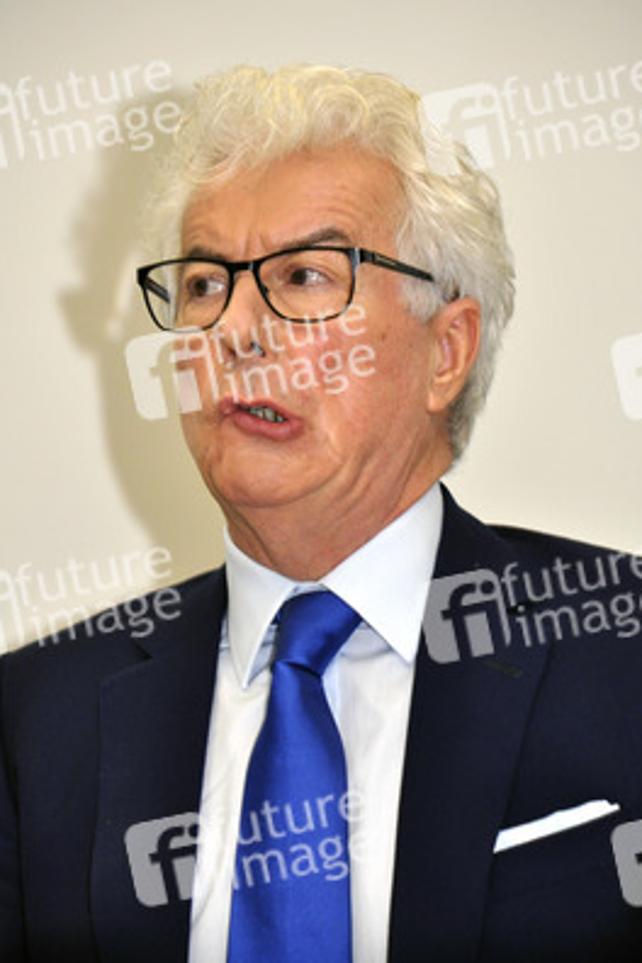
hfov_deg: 6.7
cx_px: 322
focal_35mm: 205
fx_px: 5470
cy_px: 484
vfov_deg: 10.1
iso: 800
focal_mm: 135
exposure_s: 1/60
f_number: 5.6
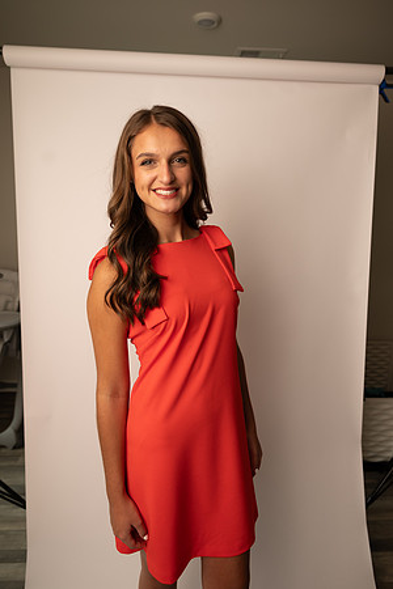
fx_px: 393
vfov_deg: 73.7
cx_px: 196
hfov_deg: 53.1
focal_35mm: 24
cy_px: 294
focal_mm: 24
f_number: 3.2
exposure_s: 1/160
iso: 100
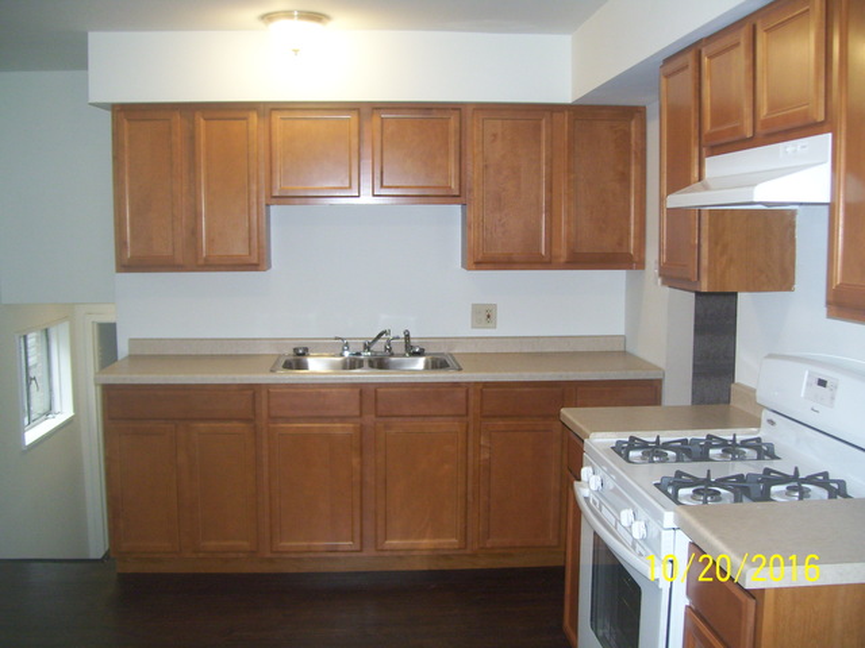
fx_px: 900
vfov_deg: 39.7
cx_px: 432
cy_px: 324
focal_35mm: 36
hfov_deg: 51.4
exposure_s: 1/60
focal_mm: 6
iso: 200
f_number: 2.7
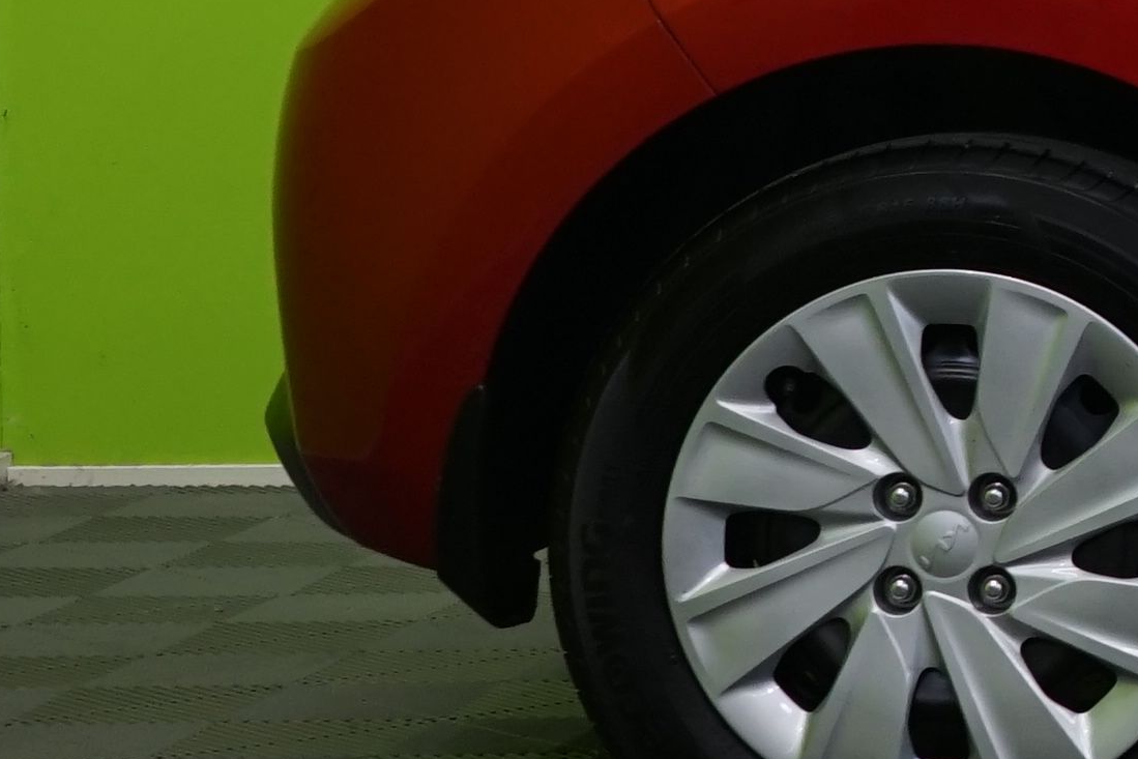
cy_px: -155
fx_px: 6038
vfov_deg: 7.1
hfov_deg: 9.6
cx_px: 2683
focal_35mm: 191
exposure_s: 1/40
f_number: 6.3
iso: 640
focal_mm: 35
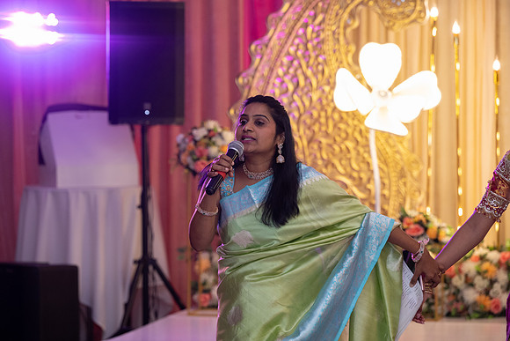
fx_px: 1715
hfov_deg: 16.9
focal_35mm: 121
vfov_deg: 11.3
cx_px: 255
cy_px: 170
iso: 1000
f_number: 3.5
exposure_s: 1/160
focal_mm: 120
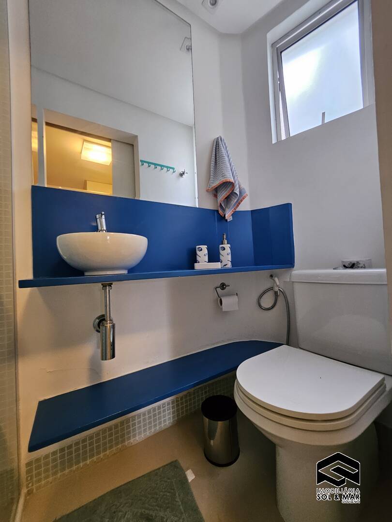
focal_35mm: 13
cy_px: 261
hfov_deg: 89.9
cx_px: 196
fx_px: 196
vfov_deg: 106.2
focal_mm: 1.7
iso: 160
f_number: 2.2
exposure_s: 1/60
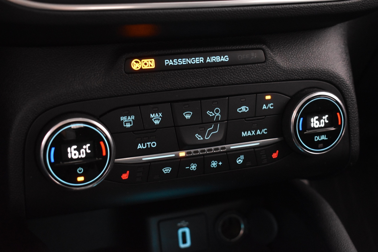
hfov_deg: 36.9
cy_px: 126
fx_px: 567
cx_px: 189
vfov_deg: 25.1
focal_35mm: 54
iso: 3200
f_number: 4.8
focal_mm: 36
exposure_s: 1/13
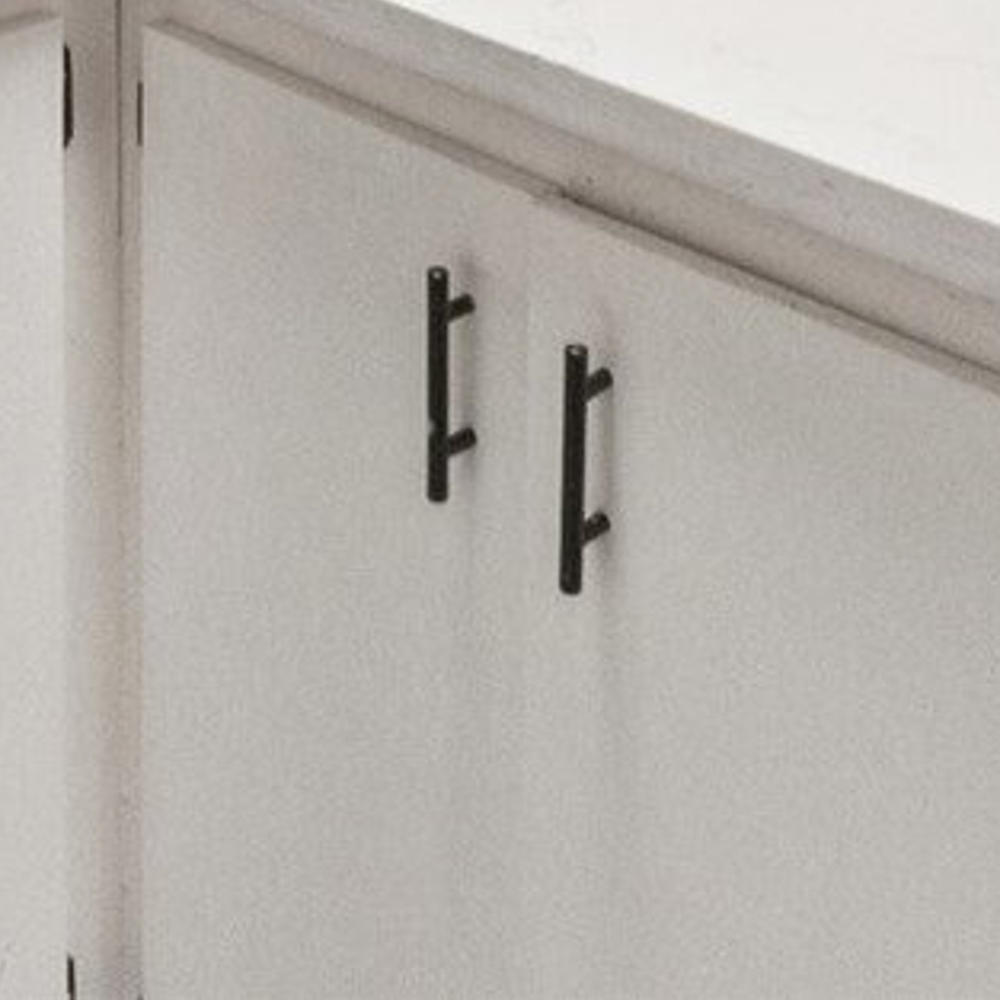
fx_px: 2255
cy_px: -804
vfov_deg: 19.0
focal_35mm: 69
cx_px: 222
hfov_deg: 24.7
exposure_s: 1/30
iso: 2500
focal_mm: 10
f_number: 9
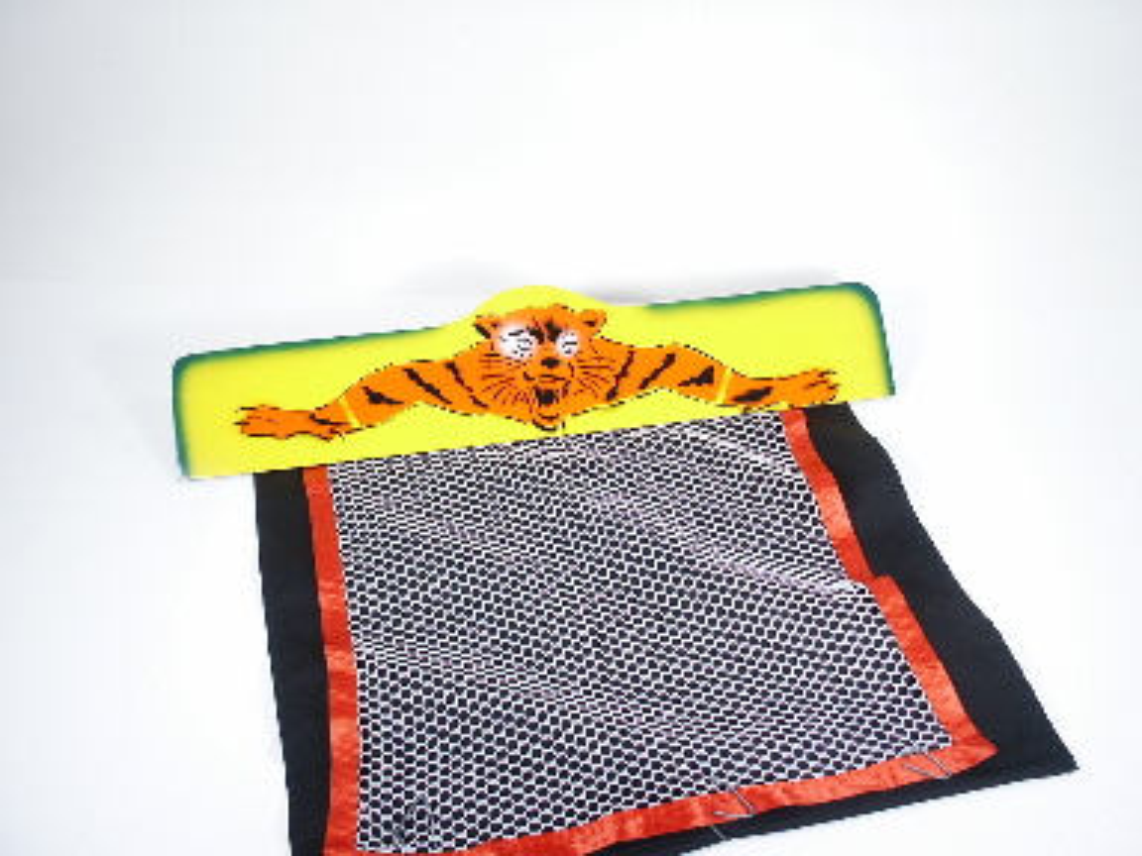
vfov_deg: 39.7
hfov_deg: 51.4
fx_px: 1188
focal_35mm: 36
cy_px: 428
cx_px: 571
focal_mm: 7.54
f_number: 3
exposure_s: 1/90
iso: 64
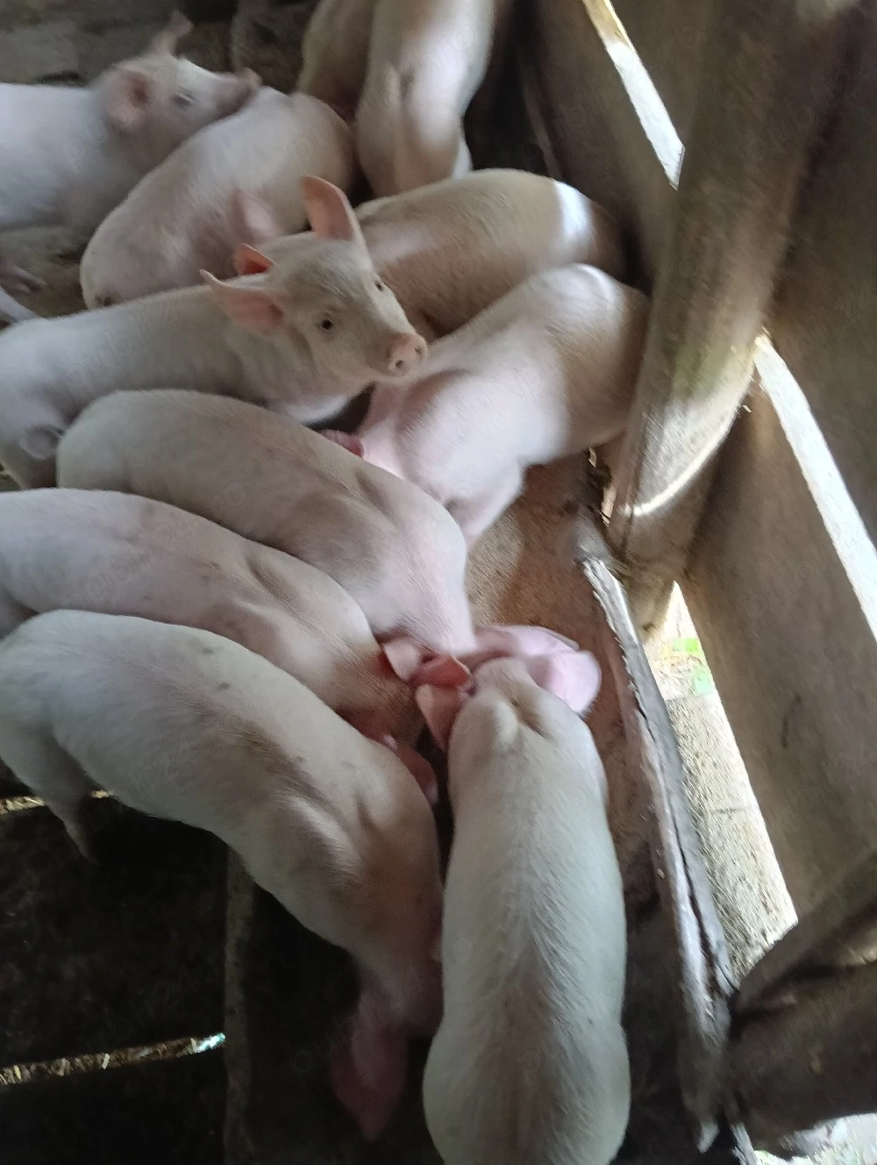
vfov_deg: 65.2
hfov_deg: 51.5
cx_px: 438
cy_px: 582
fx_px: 910
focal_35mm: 27
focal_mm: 3.98
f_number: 1.8
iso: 1000
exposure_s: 1/33.3
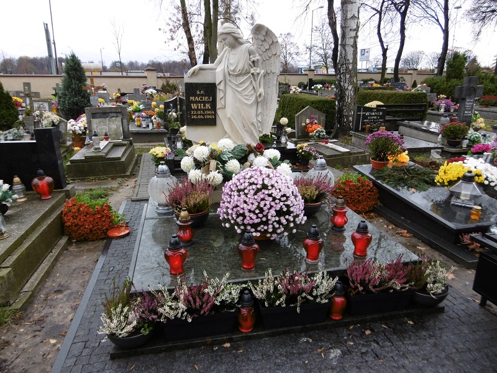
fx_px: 345
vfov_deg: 56.8
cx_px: 248
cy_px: 186
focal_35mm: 24
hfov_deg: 71.6
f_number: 3.1
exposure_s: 1/100
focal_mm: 4.3
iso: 100
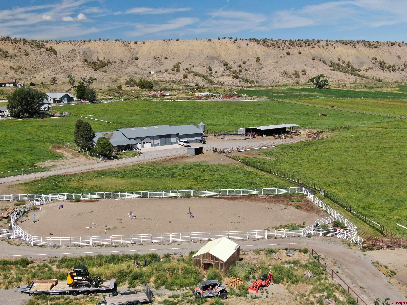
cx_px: 204
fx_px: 494
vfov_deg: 34.3
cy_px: 152
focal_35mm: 42
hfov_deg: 44.8
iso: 100
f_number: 3.5
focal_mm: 7.23
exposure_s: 1/240
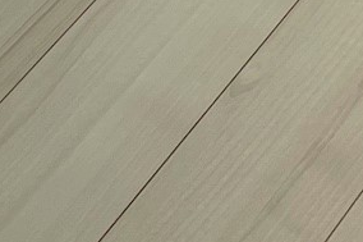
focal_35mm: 192
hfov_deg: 10.1
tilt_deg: -35.9
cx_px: 668
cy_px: -697
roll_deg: +0.0
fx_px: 1935
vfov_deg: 6.1
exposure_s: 1/1946
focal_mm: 5.1
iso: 32
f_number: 1.6
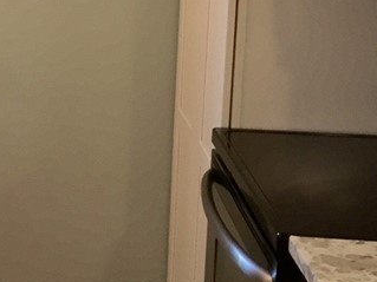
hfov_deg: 19.1
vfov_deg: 15.7
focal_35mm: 93
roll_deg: -2.1
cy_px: 33
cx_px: -143
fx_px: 1012
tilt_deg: -7.5
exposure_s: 1/120
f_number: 2.2
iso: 50
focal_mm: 4.15
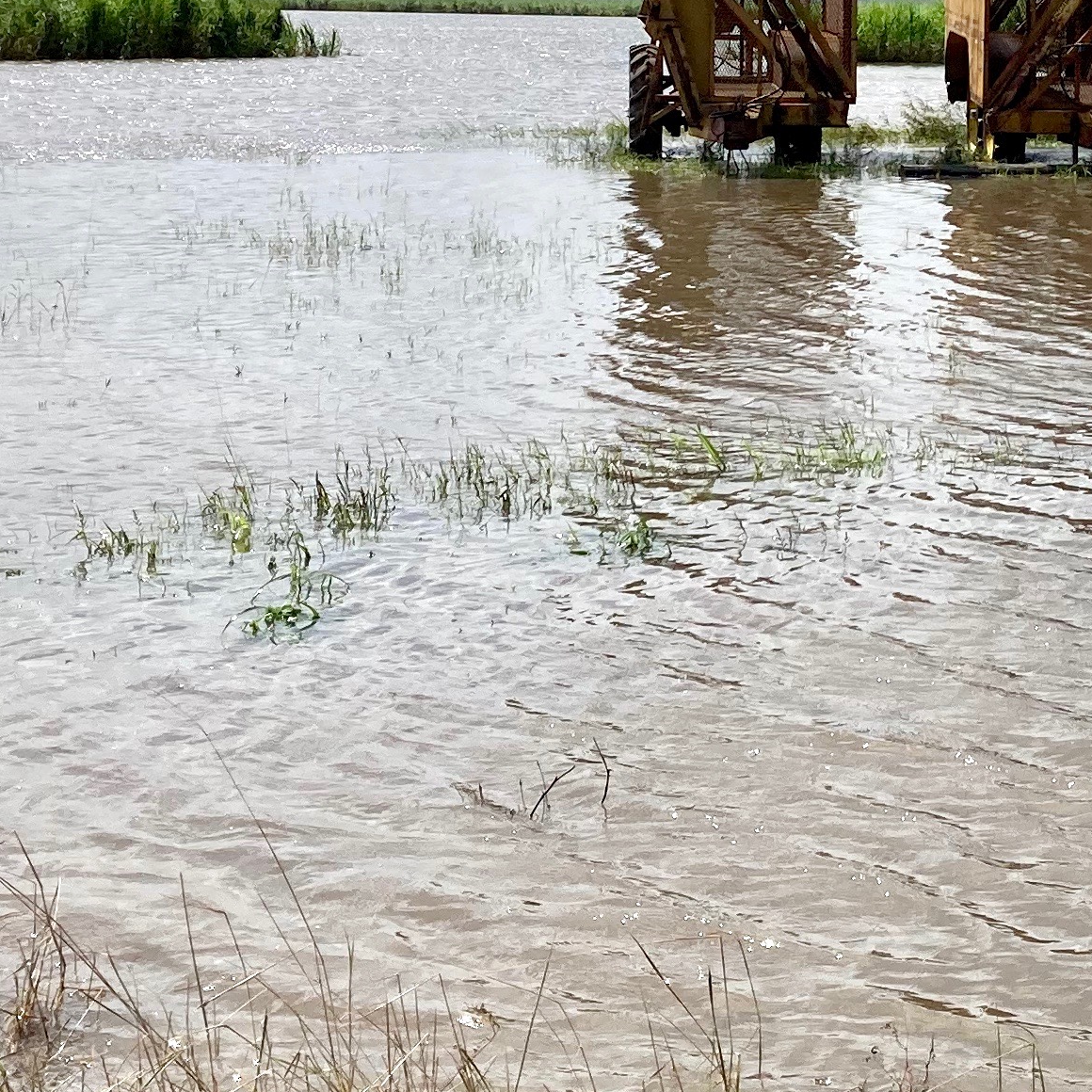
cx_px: 1052
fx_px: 3069
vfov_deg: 19.9
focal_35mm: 86
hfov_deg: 19.7
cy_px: 170
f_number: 1.8
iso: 25
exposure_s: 1/4878
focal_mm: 3.99
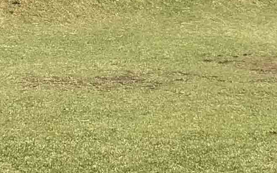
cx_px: 75
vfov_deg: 7.1
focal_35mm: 181
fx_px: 1366
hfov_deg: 11.6
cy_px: -114
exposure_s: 1/3425
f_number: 1.8
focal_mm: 3.99
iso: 20
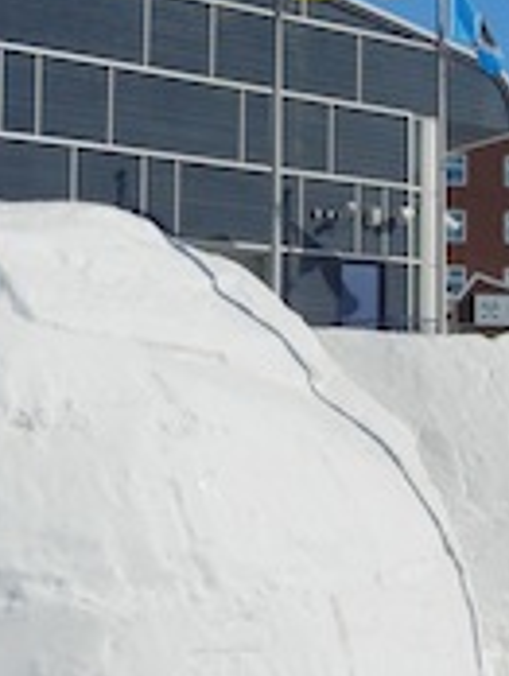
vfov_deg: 22.7
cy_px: 256
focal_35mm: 86
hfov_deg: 17.2
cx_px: 274
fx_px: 1682
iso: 160
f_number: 7
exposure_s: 1/1353
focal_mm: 5.4
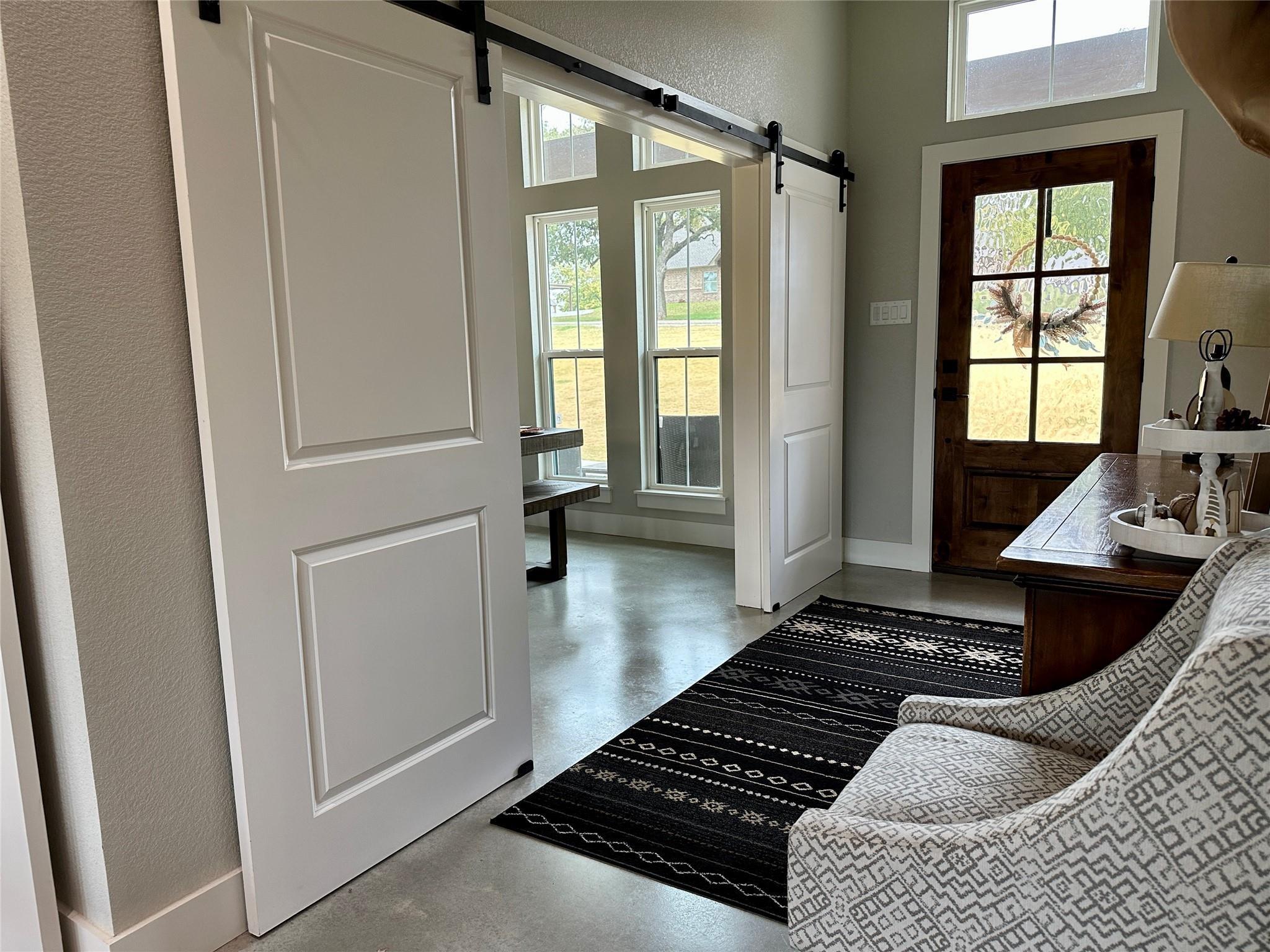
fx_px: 881
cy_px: 476
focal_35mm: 24
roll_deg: +1.4
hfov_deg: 71.6
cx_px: 635
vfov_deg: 56.8
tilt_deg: -8.9
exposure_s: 1/120
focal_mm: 6.86
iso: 160
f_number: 1.78
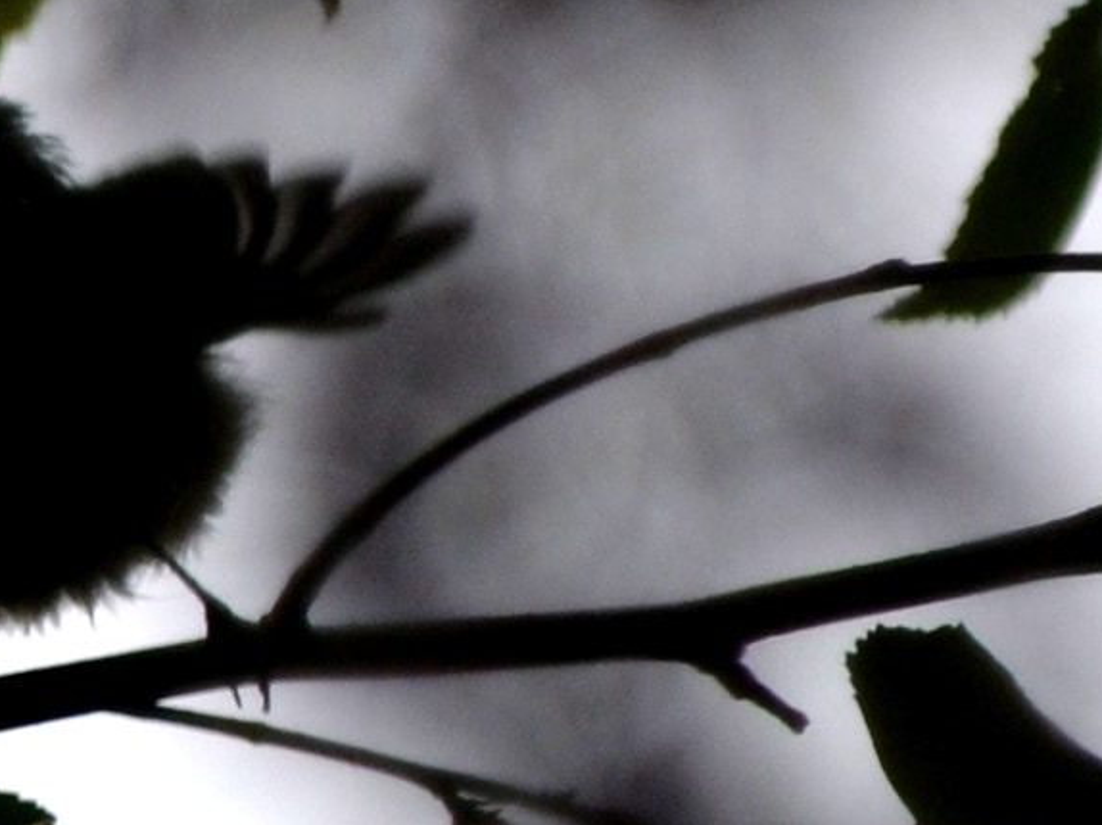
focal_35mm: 1543
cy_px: 860
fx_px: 49101
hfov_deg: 1.3
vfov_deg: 1.0
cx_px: 253
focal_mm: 300
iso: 400
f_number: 5.6
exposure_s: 1/1250
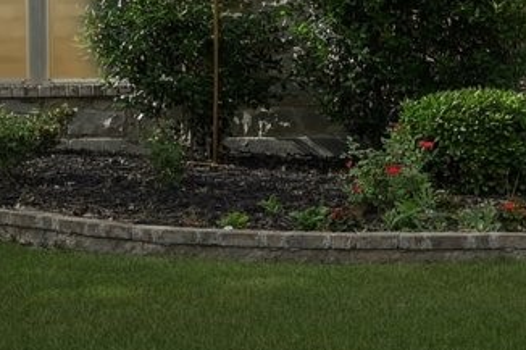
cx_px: 616
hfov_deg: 17.3
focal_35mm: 113
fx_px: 1650
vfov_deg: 10.9
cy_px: -383
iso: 250
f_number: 9
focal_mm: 18
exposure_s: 1/400
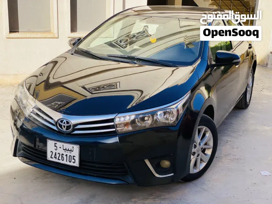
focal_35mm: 52
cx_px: 136
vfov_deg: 28.0
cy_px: 102
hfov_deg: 36.8
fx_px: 409
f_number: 2
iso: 20
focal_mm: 6
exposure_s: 1/1332
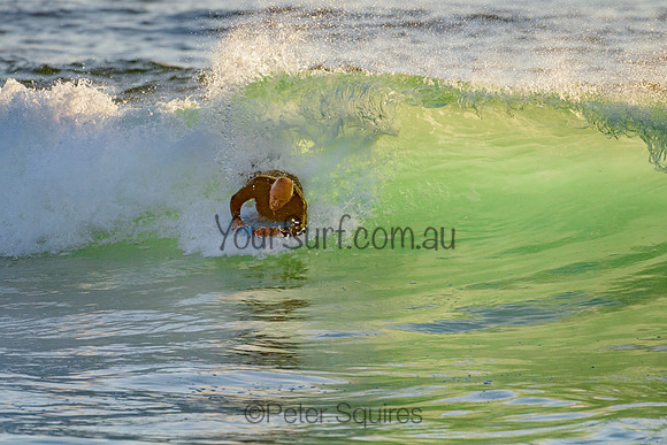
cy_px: 246
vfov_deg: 2.2
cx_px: 261
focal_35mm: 613
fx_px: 11355
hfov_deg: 3.4
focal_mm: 500
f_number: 5.6
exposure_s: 1/2000
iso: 400
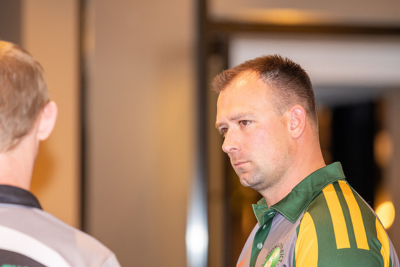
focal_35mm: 300
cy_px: 134
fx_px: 3334
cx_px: 200
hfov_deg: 6.9
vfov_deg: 4.6
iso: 1000
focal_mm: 200
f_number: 2.8
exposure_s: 1/60
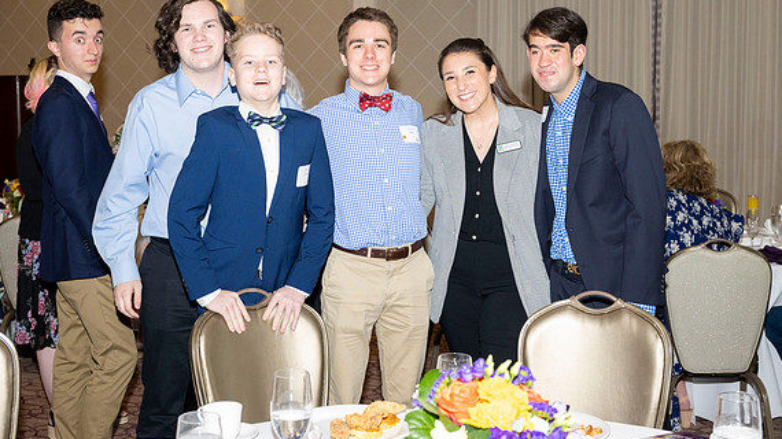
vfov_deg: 24.9
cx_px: 387
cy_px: 180
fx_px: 995
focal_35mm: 48
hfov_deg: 42.9
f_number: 5.6
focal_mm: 45
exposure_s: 1/200
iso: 800
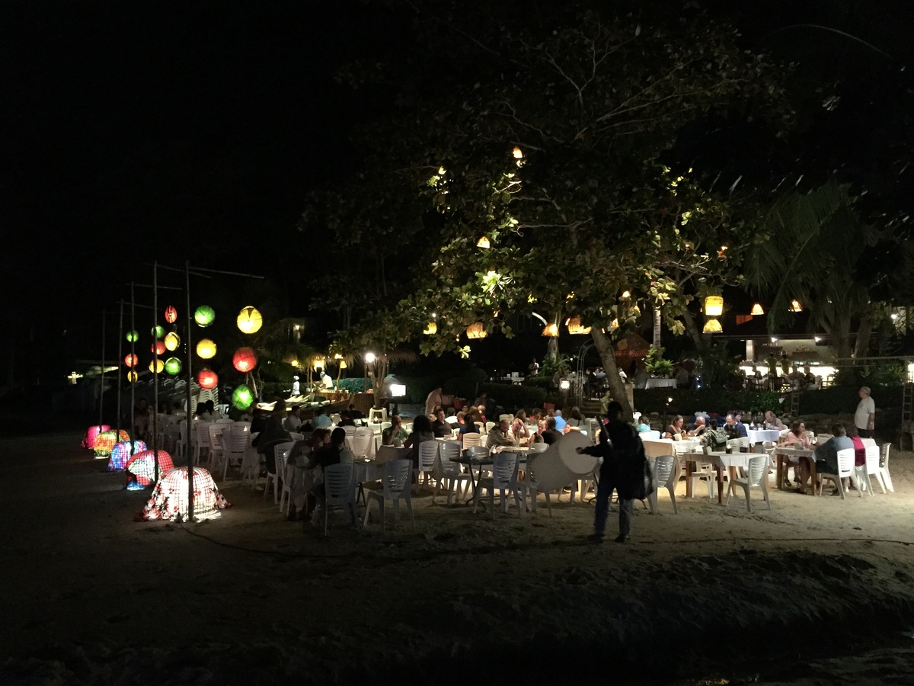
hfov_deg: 61.7
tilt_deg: +3.7
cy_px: 343
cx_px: 457
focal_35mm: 29
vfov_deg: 48.2
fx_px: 766
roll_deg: -1.5
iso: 1000
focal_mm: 4.15
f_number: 2.2
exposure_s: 1/15
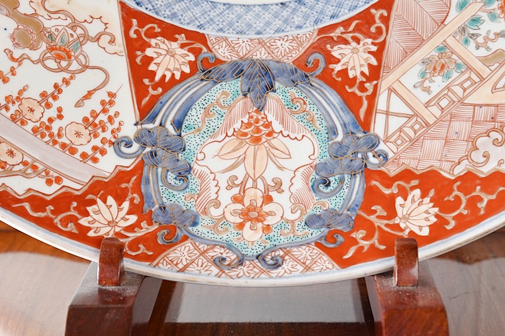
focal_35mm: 82
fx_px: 1157
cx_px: 252
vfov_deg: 16.5
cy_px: 168
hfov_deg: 24.6
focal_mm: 55
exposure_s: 1/1.6
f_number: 5.6
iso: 200
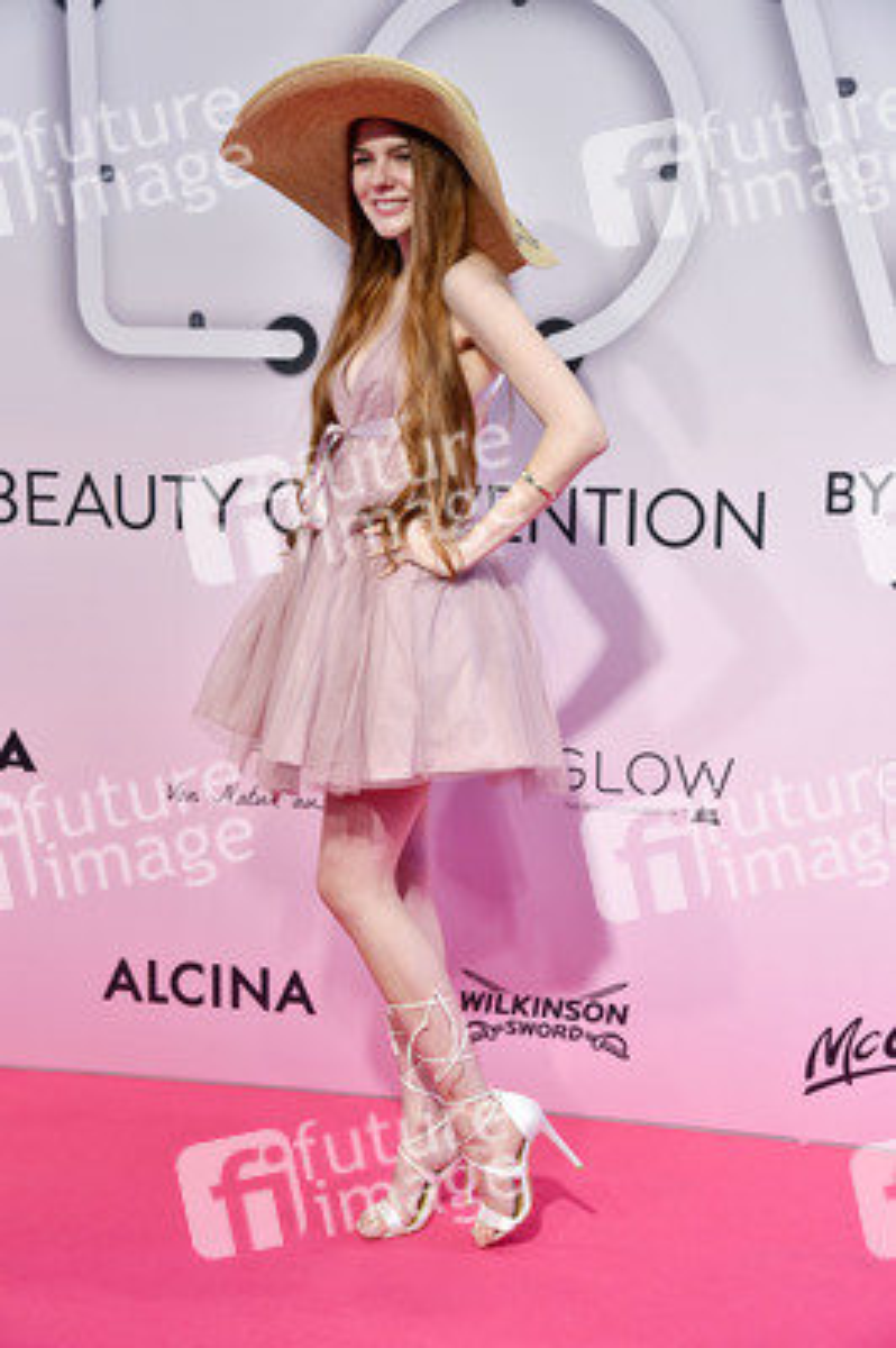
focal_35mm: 58
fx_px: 2169
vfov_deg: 34.5
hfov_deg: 23.3
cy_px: 674
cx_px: 448
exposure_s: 1/200
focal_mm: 58
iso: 1250
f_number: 6.3
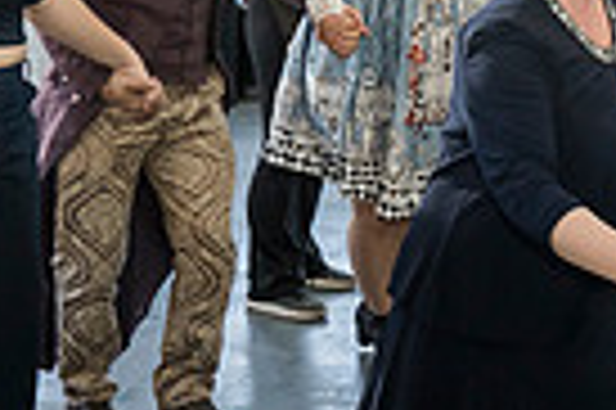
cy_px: 83
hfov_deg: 18.2
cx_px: 872
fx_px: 1743
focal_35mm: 102
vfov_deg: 13.3
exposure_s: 1/200
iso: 1250
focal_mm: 24
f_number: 6.3
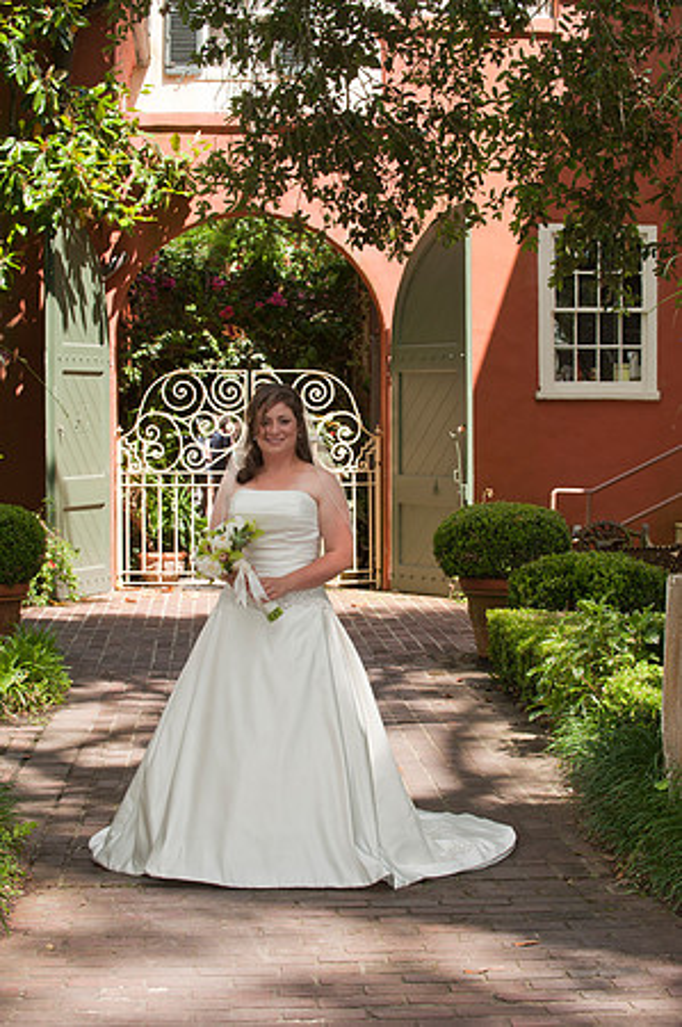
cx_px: 341
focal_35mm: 78
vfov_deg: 26.0
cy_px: 514
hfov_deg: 17.5
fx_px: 2221
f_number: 7.1
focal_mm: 78
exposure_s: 1/250
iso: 320
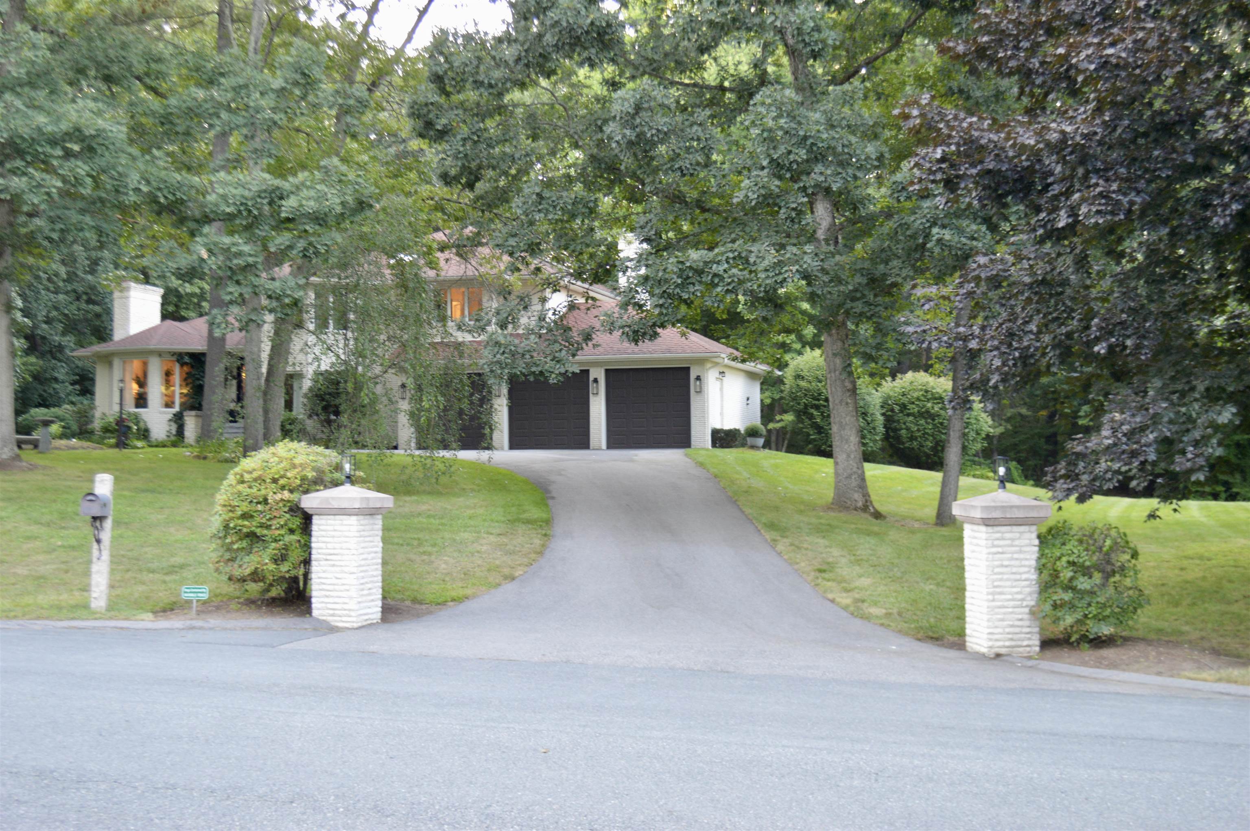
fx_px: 1457
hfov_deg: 46.4
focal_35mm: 42
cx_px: 625
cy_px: 416
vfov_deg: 31.8
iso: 400
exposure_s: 1/25
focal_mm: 28
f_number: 4.5
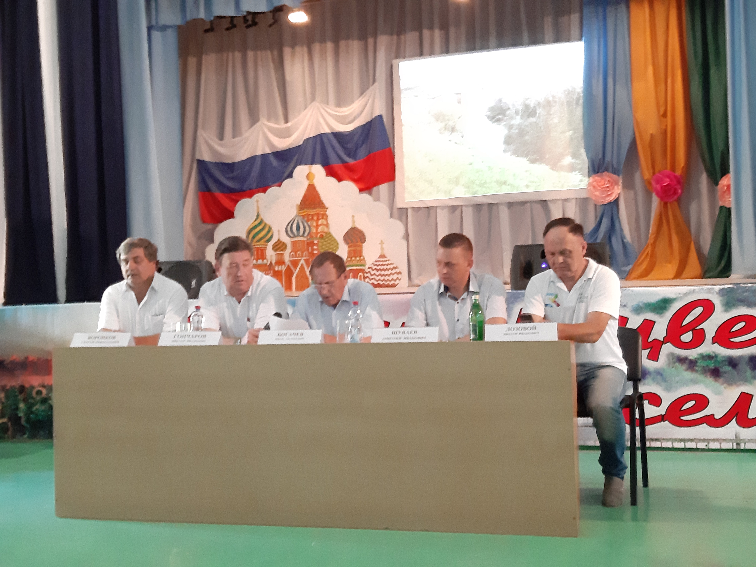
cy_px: 284
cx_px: 378
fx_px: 590
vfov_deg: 51.4
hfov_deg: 65.3
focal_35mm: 27
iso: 800
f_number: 1.7
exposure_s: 1/25
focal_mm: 3.93
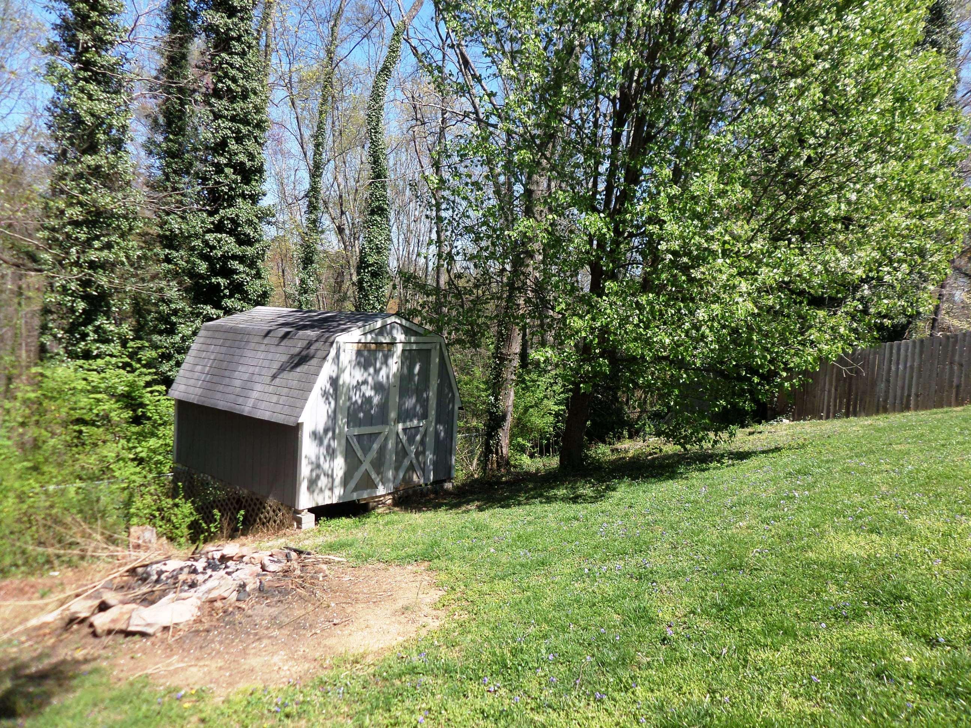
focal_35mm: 24
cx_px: 486
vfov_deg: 56.8
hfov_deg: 71.6
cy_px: 364
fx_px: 673
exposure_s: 1/750
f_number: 3.1
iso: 80
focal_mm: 4.3
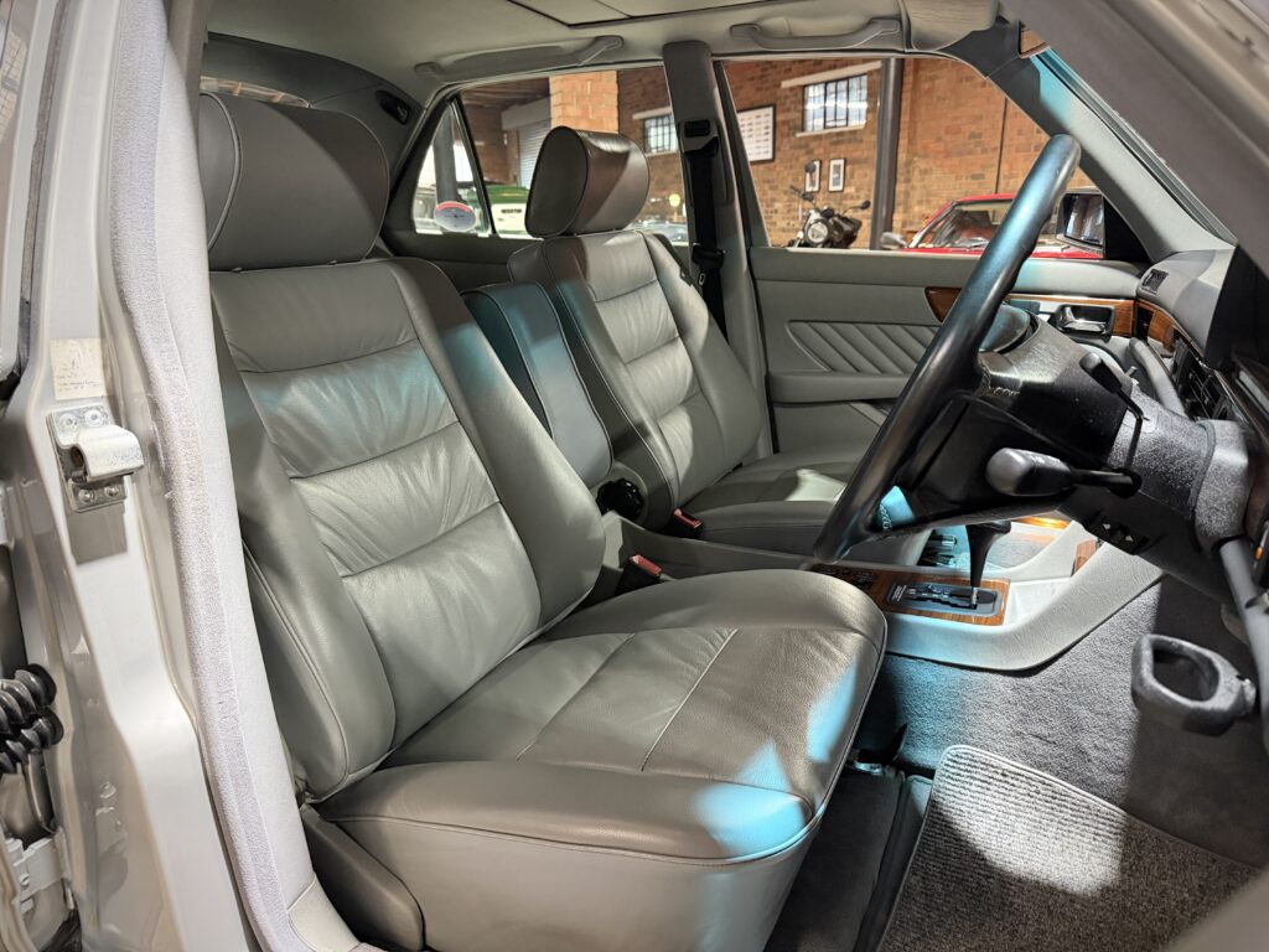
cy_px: 476
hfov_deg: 71.6
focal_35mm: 24
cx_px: 634
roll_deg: +0.6
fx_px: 880
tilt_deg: -16.8
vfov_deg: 56.8
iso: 640
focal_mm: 6.76
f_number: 1.78
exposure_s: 1/50
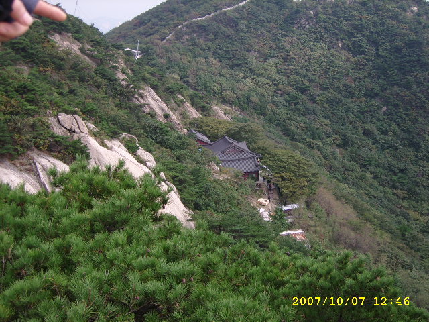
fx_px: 682
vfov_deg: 26.6
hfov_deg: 34.9
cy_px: 161
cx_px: 214
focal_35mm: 55
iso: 50
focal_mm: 9.16
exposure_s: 1/500
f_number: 3.4
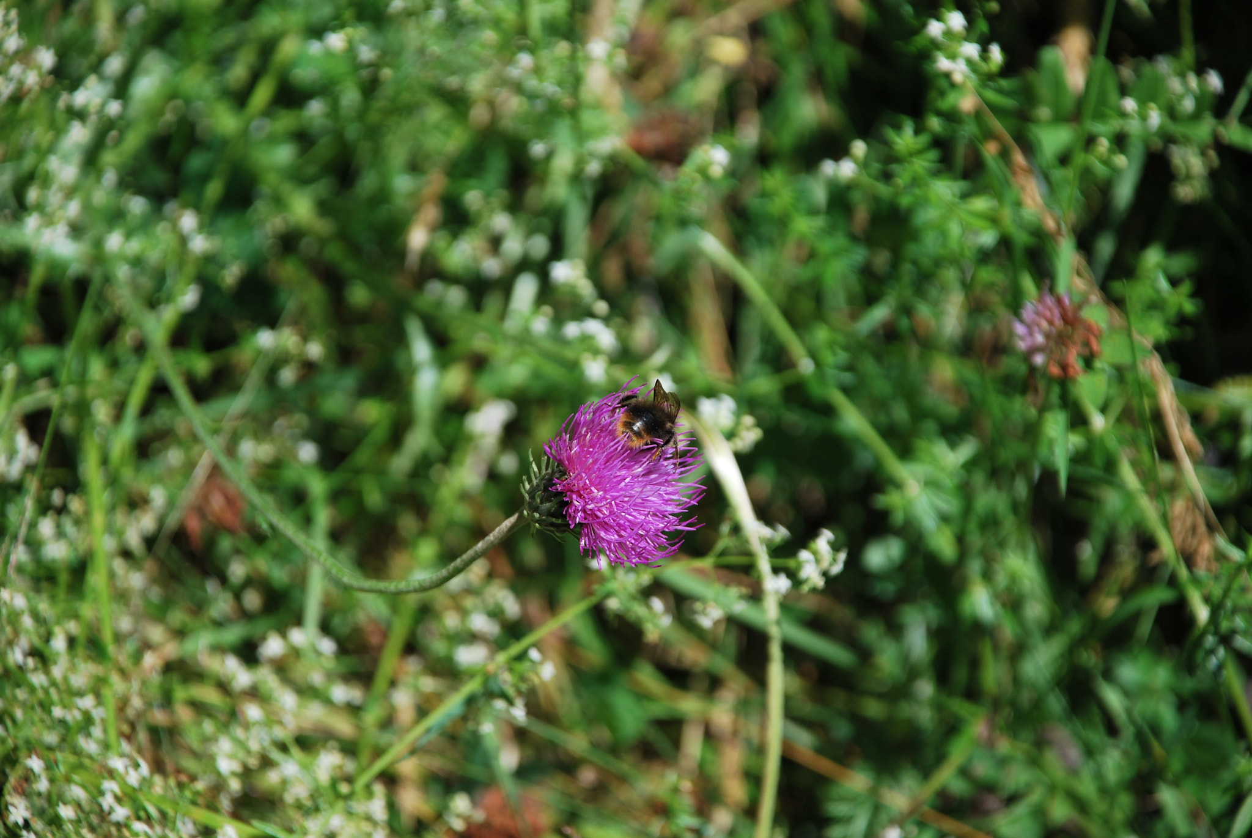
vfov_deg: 6.8
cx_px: 626
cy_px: 419
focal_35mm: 202
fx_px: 7051
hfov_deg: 10.1
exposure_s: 1/500
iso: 125
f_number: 5.6
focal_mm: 135
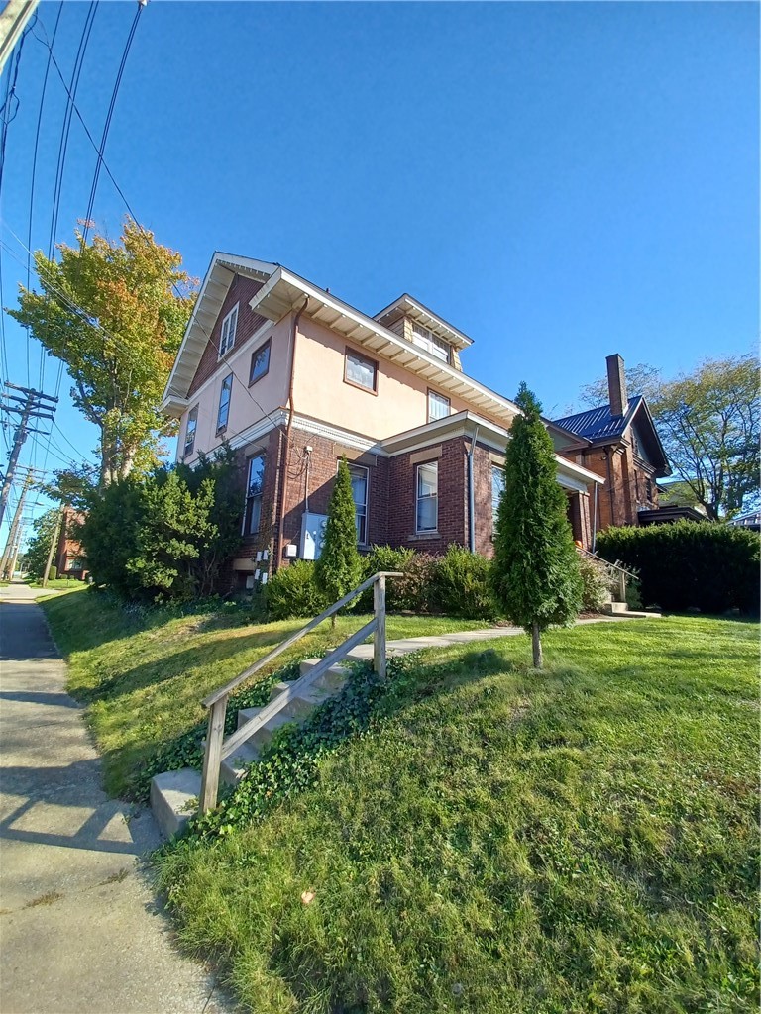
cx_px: 380
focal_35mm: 13
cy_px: 507
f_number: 2.2
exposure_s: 1/566
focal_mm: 1.42
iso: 40
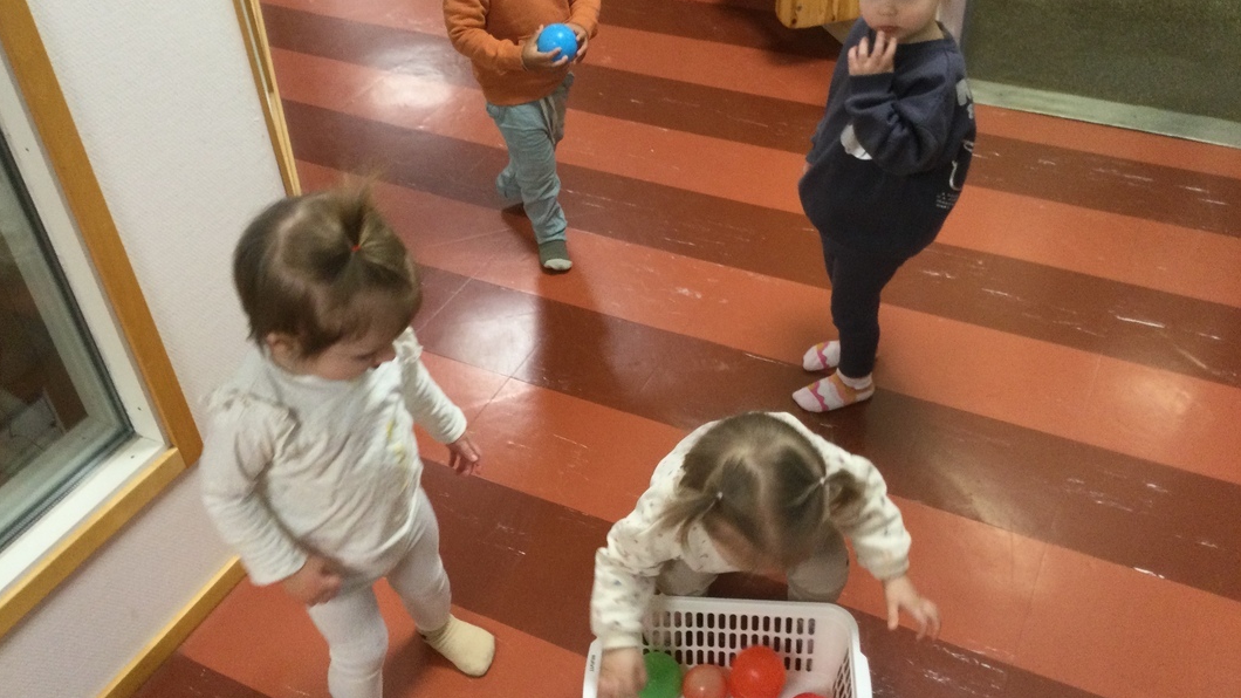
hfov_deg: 58.0
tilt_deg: -37.8
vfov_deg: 34.6
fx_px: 1119
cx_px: 618
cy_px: 337
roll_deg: +4.9
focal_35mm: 34
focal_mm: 3.3
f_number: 2.4
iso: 125
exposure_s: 1/30
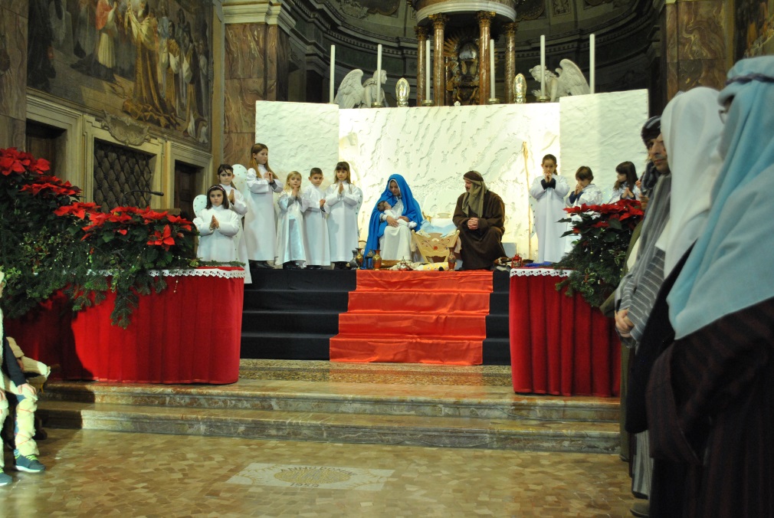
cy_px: 259
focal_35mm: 36
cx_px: 387
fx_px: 775
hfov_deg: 53.1
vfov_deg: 37.0
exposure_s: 1/30
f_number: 4
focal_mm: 24
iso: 800
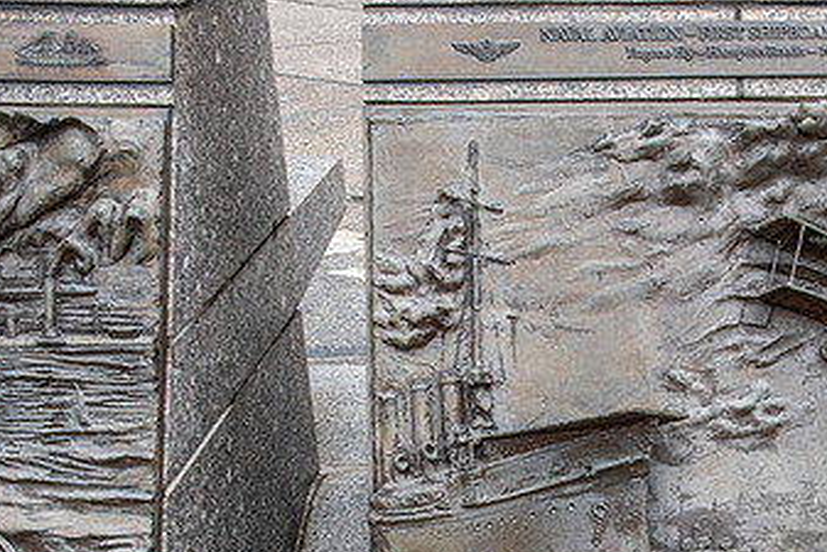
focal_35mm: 62
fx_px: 1425
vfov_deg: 21.8
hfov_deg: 31.4
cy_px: 394
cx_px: 680
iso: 400
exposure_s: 1/125
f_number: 13
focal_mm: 24
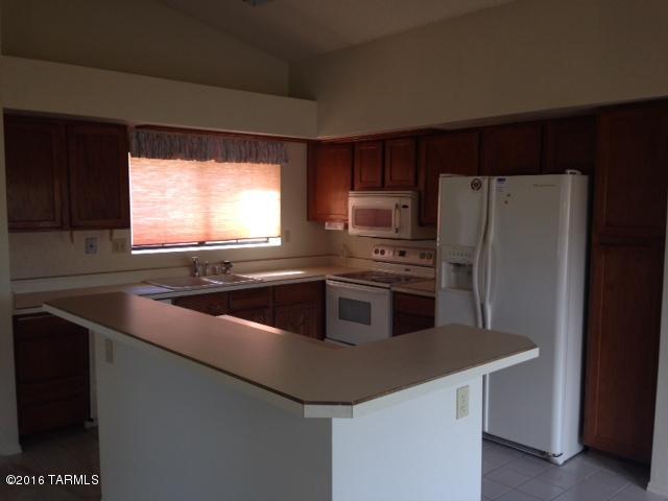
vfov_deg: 42.9
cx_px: 334
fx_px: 637
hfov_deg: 55.4
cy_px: 250
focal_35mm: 33
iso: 50
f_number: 2.4
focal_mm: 4.12
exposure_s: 1/30
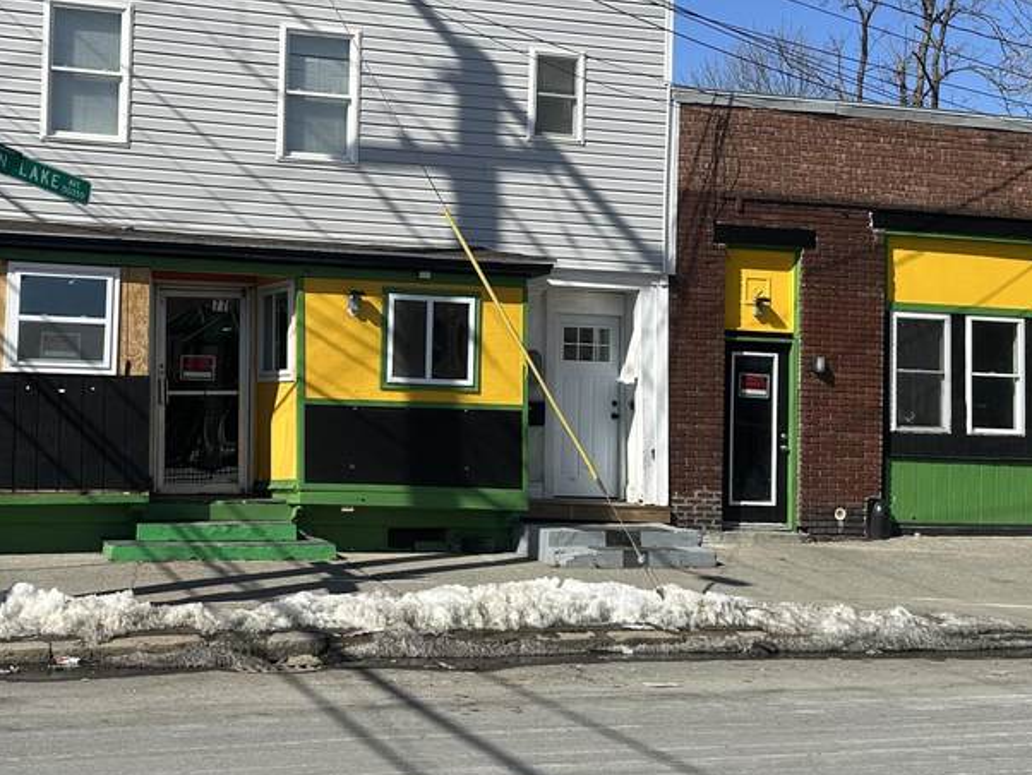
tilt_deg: +2.7
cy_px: 327
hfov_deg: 37.2
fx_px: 1521
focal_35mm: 51
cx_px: 369
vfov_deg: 28.5
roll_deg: -2.2
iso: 80
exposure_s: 1/6211
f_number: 1.78
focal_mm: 6.86
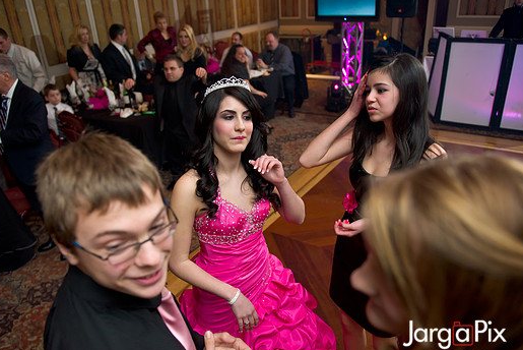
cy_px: 178
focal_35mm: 27
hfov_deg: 67.3
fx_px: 392
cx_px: 247
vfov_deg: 48.0
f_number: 3.2
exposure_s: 1/100
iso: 1600
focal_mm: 24
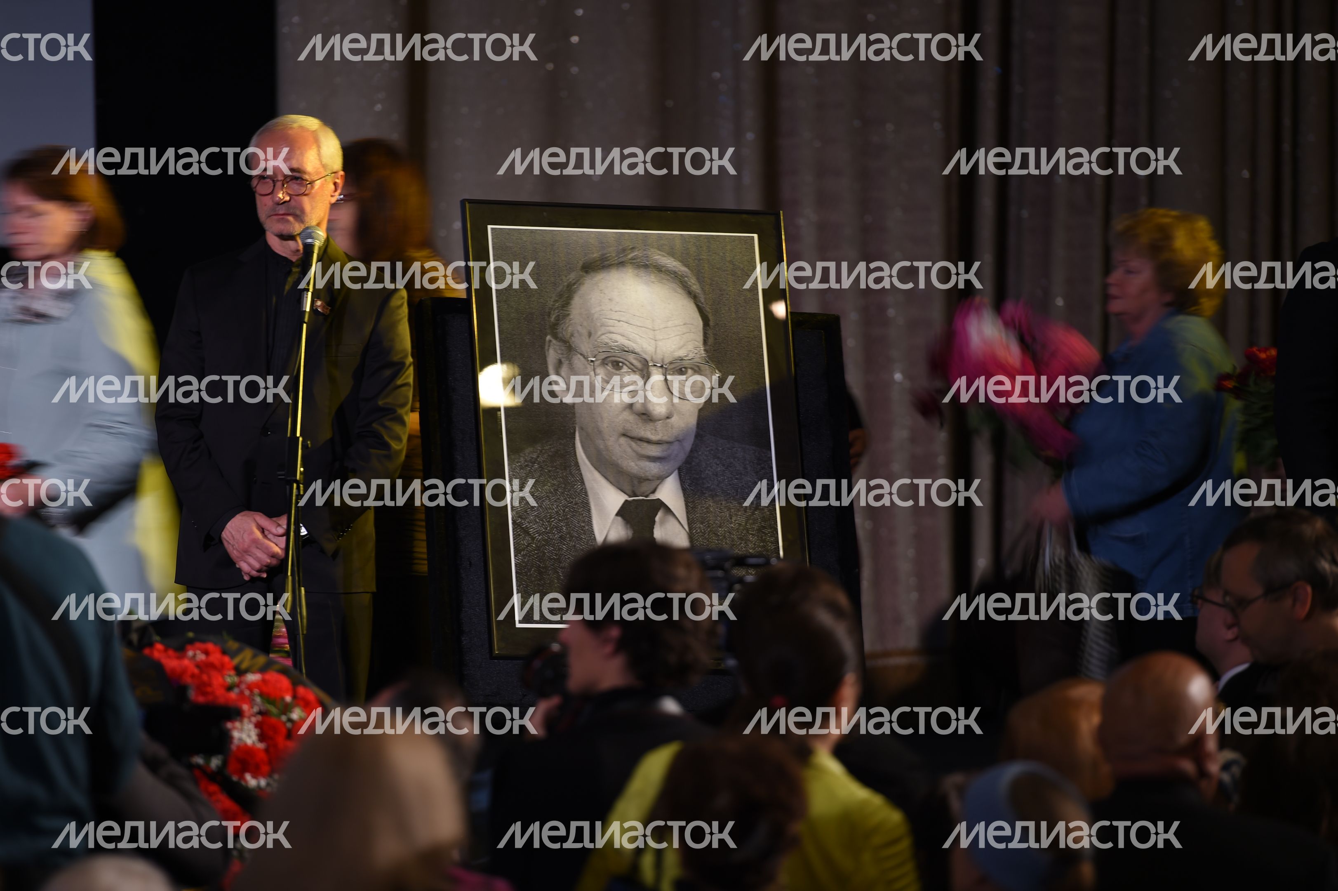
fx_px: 7429
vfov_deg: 6.9
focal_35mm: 200
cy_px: 446
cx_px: 669
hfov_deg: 10.3
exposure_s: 1/6
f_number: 3.2
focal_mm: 200
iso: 125
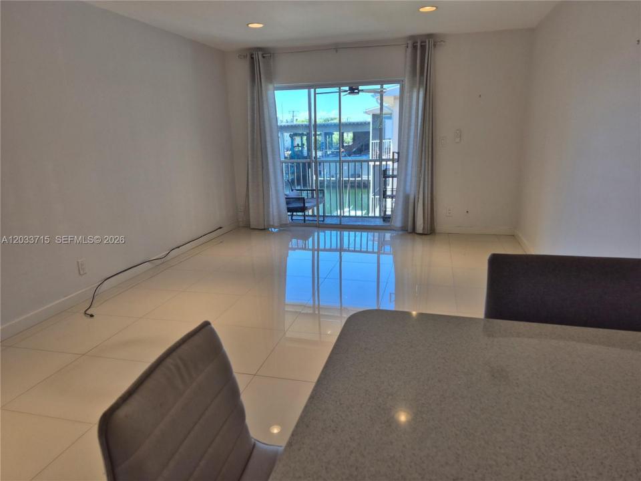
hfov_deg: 73.9
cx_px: 320
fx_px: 426
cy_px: 240
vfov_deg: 58.9
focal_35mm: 23
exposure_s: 1/120
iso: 32
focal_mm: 5.4
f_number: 1.8
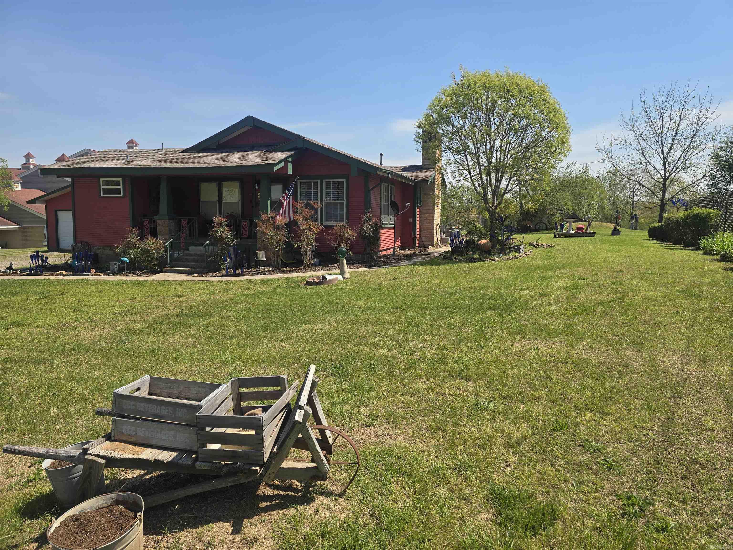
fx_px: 487
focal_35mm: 23
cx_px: 366
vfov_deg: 58.9
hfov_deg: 73.9
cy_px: 275
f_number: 1.7
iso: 12
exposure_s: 1/864
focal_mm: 6.3
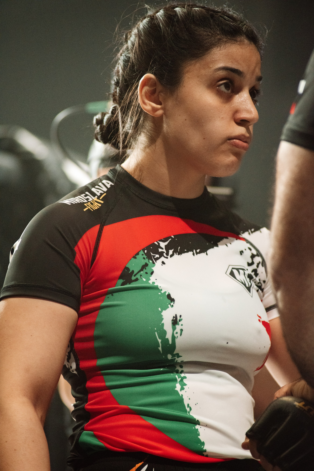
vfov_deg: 10.3
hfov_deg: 6.9
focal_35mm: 200
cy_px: 236
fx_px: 2614
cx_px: 157
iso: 2000
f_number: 4
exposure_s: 1/500
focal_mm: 200
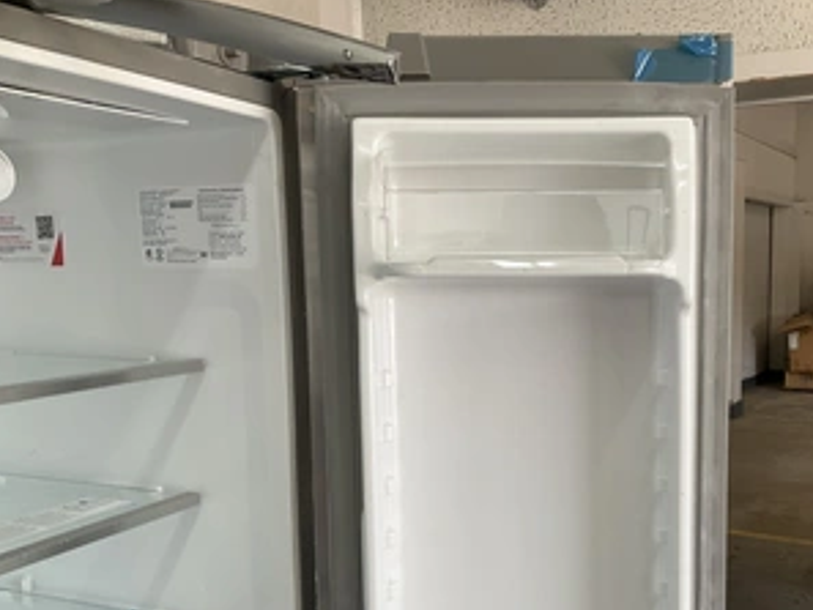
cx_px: 537
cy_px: 377
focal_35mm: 39
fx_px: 916
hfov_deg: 47.1
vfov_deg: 36.7
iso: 64
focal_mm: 3
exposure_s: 1/120
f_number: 1.8
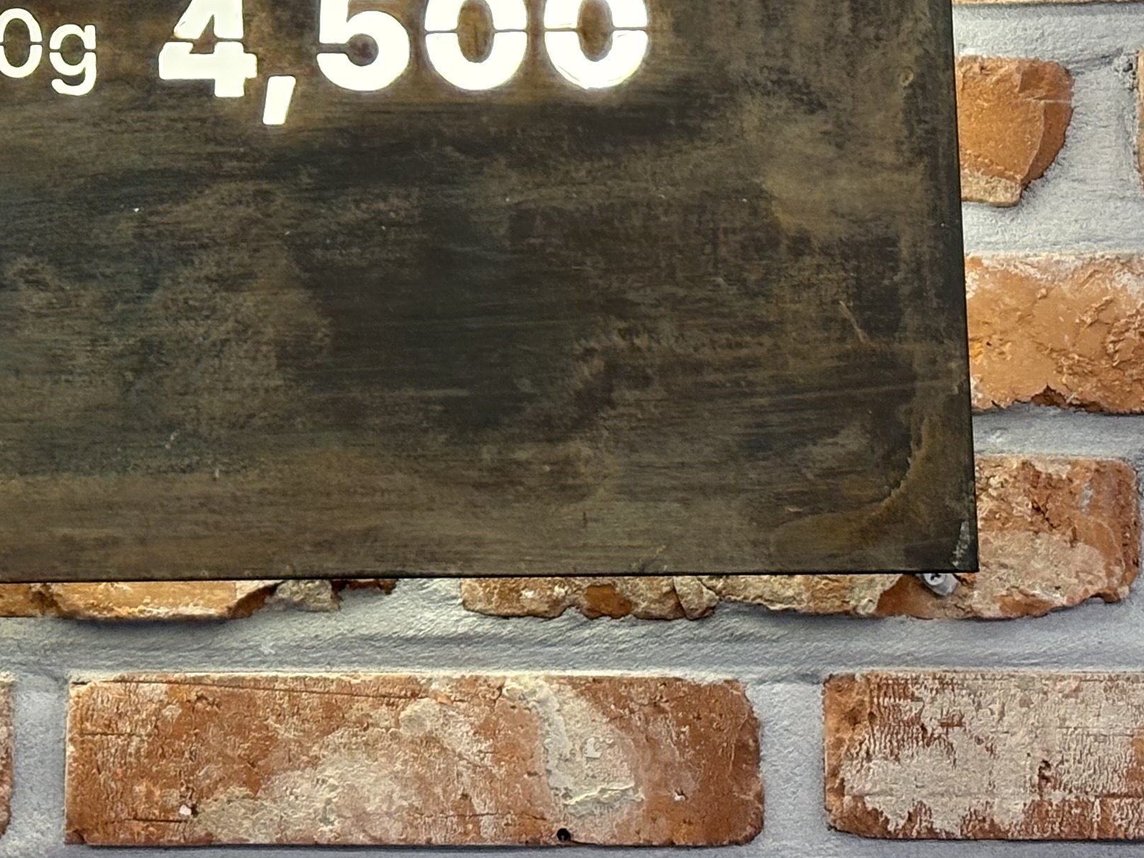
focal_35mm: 129
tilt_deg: +6.7
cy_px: -108
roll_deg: +0.8
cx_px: -133
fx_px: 4264
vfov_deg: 11.3
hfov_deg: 14.9
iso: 125
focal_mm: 5.96
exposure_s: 1/120
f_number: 1.6
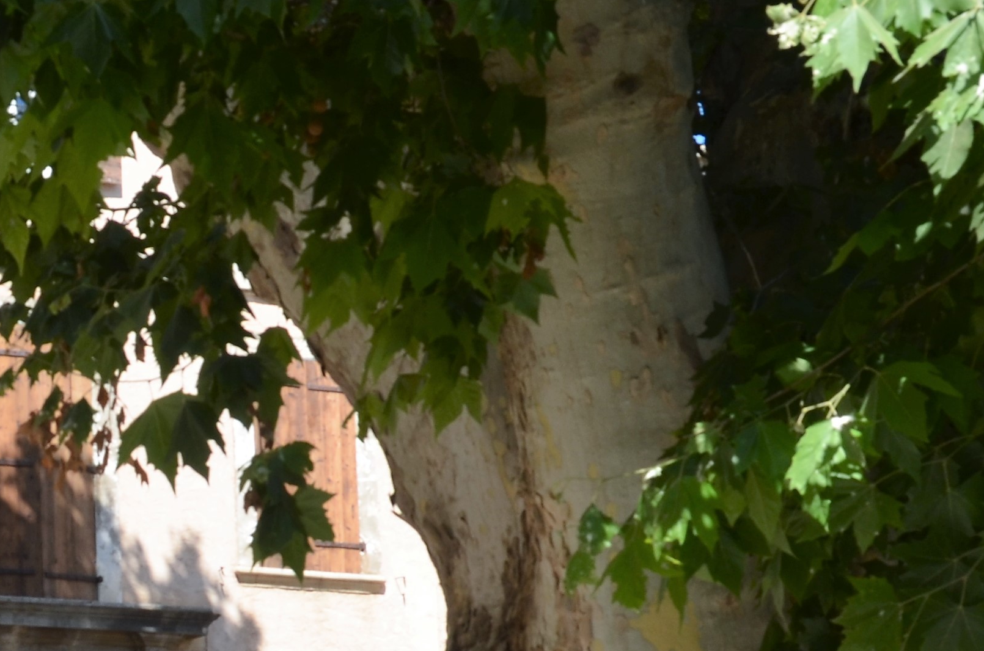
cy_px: 713
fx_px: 2755
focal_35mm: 101
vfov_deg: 13.2
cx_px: 21
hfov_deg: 19.7
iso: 180
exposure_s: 1/250
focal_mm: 22
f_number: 8
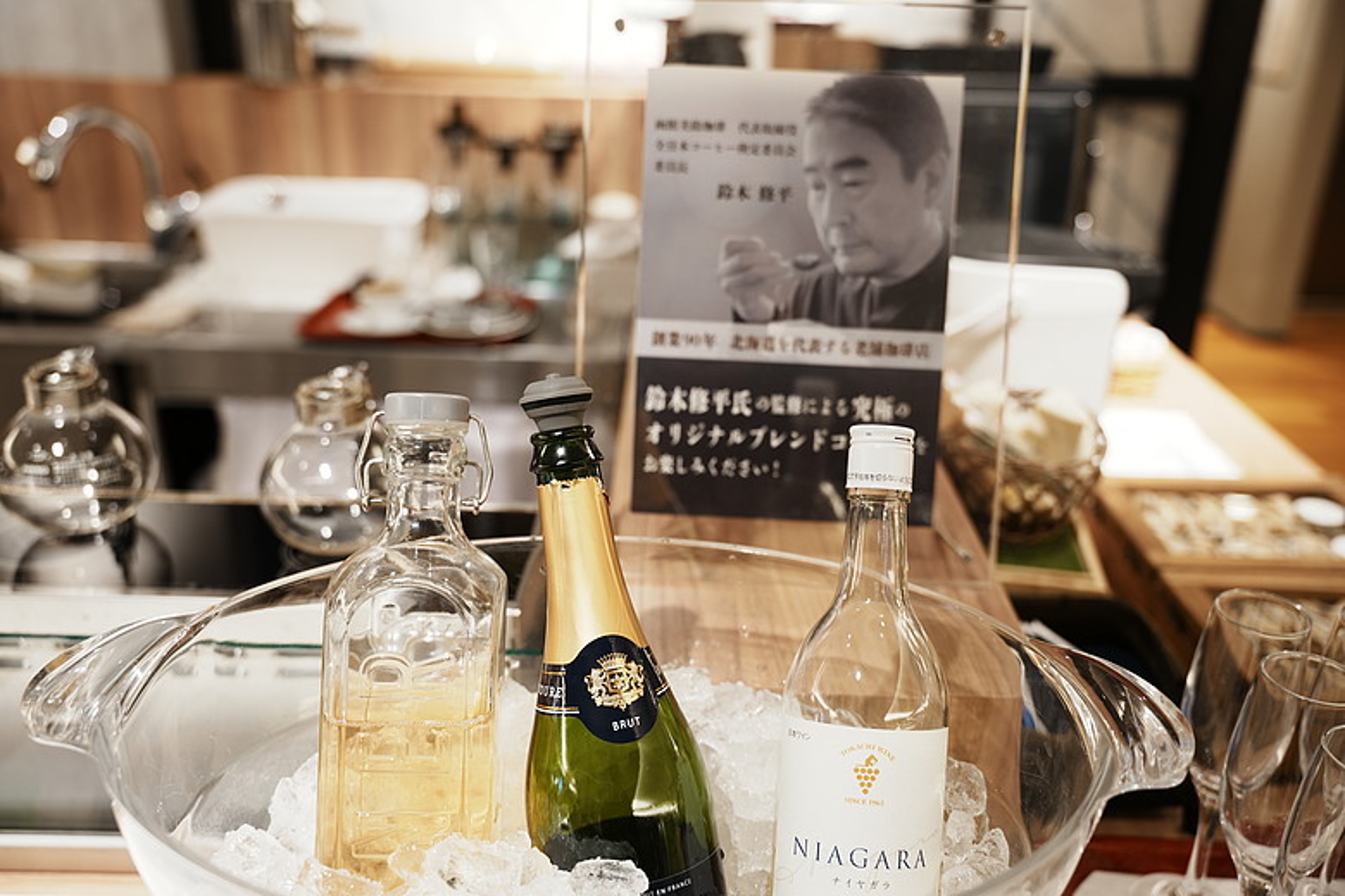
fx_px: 1195
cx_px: 672
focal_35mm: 32
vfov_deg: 41.1
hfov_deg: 58.7
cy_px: 448
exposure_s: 1/20
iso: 250
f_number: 2.8
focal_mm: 32
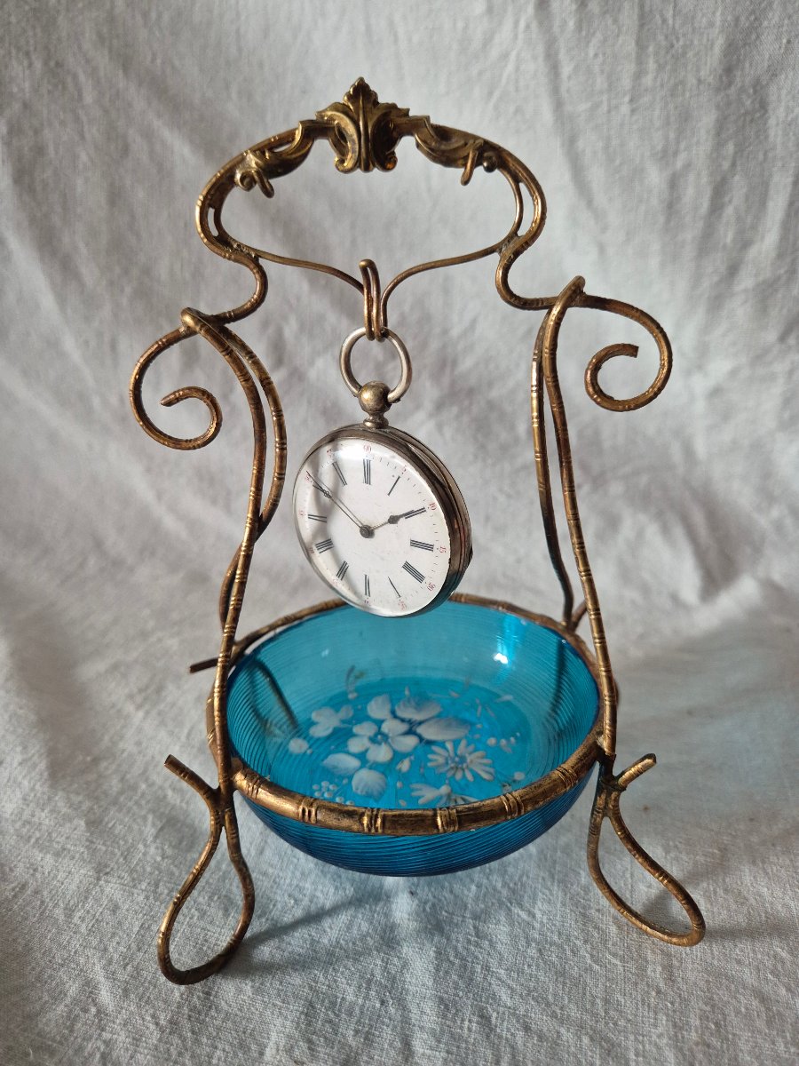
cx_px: 400
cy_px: 533
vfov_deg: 73.9
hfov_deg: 58.9
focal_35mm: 23
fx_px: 708
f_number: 1.8
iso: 640
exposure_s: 1/100
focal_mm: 5.4
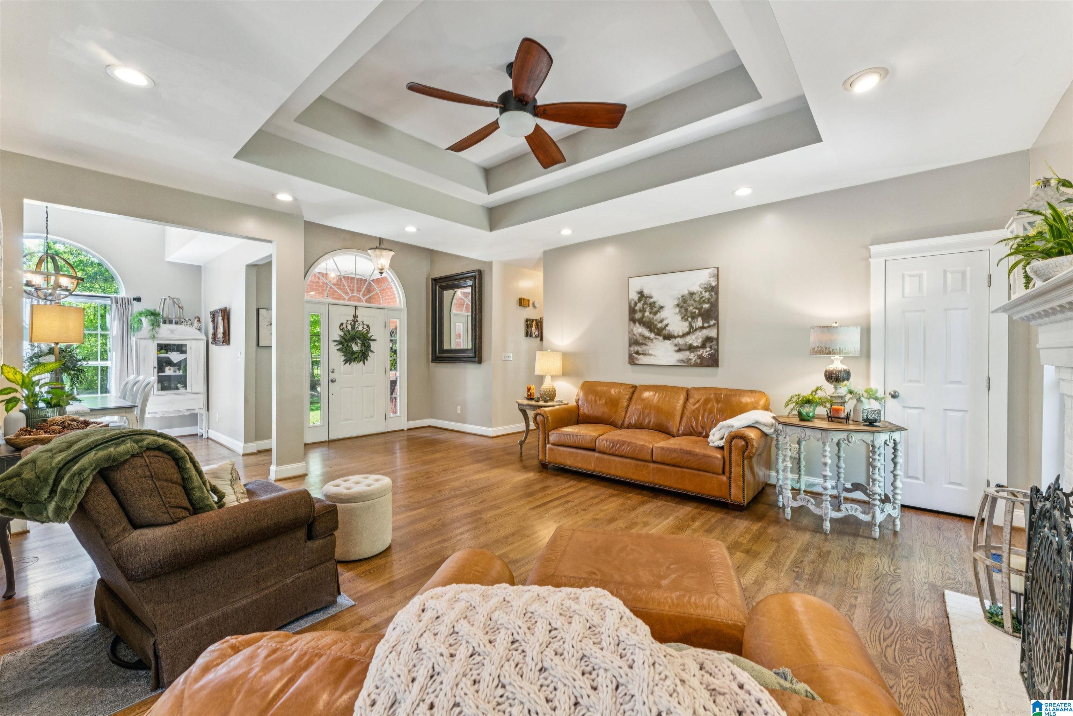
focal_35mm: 14
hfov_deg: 104.3
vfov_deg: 81.2
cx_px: 536
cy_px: 358
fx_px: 417
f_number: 13
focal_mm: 14
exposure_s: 1/5
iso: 400
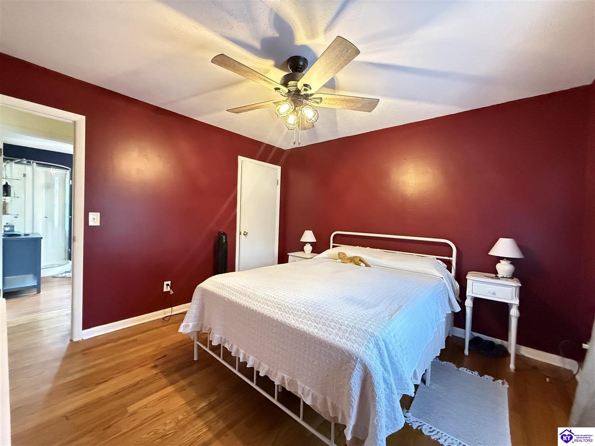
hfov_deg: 102.1
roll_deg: -1.8
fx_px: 241
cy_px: 223
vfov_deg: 85.7
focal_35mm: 14
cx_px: 298
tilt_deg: -0.2
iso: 1250
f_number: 2.2
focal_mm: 2.22
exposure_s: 1/40
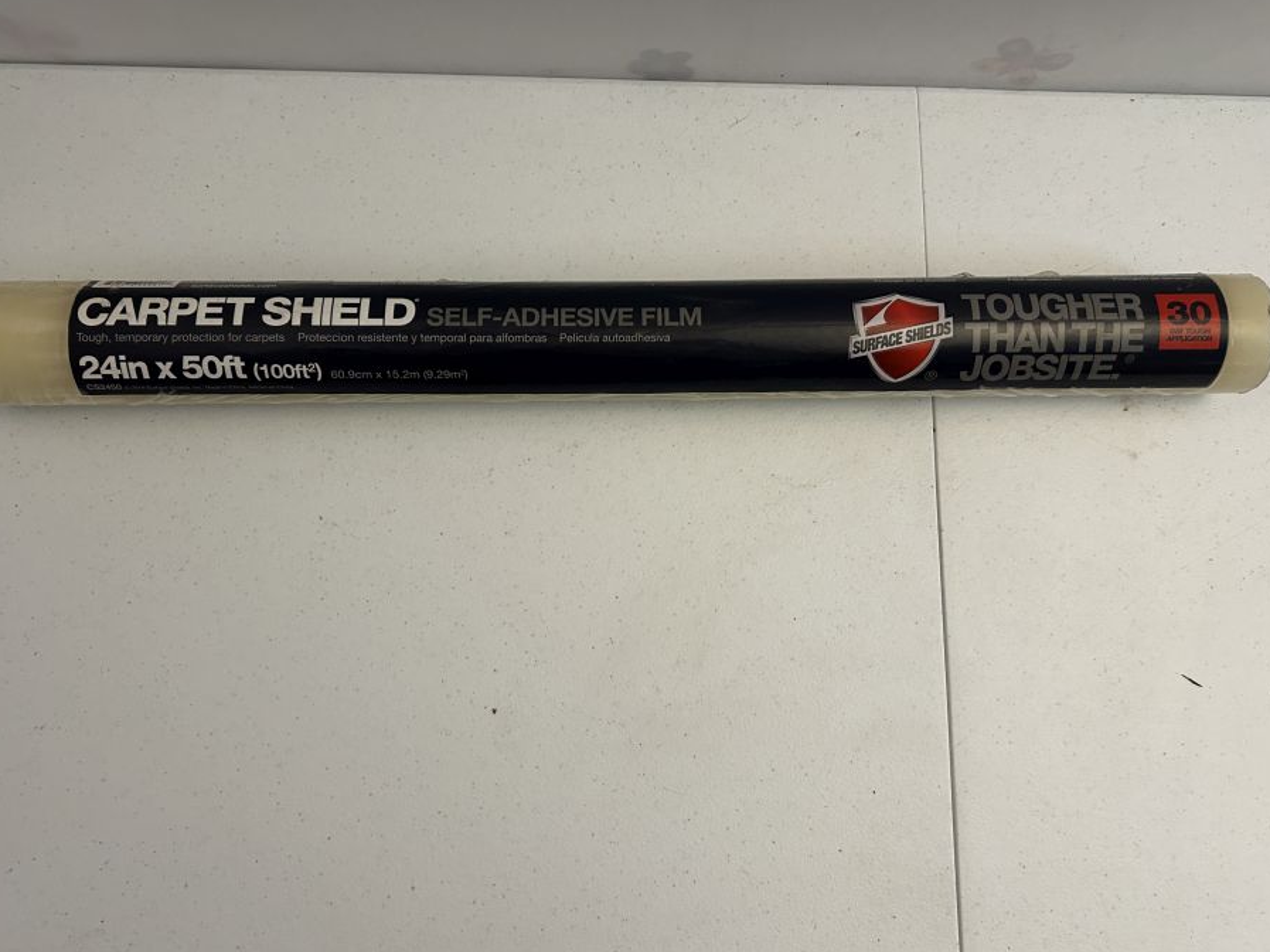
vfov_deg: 48.2
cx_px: 603
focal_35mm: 29
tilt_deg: -77.9
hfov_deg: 61.6
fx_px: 1064
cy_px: 443
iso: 250
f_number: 1.5
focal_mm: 5.7
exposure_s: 1/60
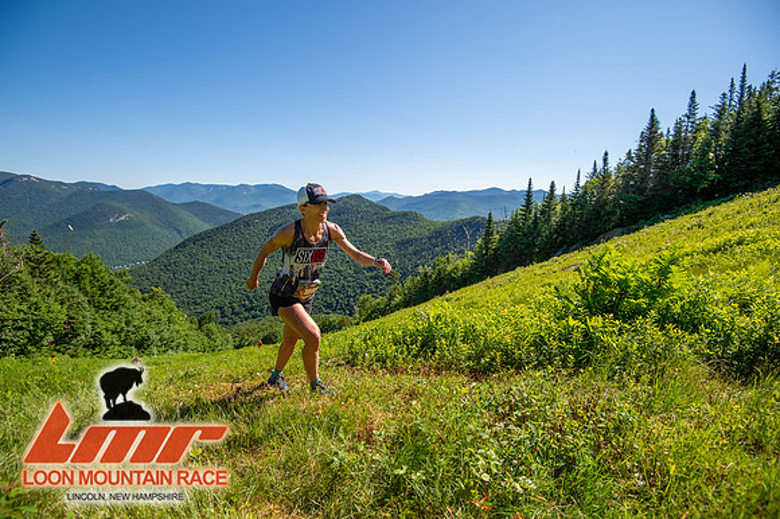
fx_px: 346
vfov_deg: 73.7
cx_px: 390
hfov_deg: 96.8
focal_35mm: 16
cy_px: 260
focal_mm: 16
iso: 100
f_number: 5
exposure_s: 1/500
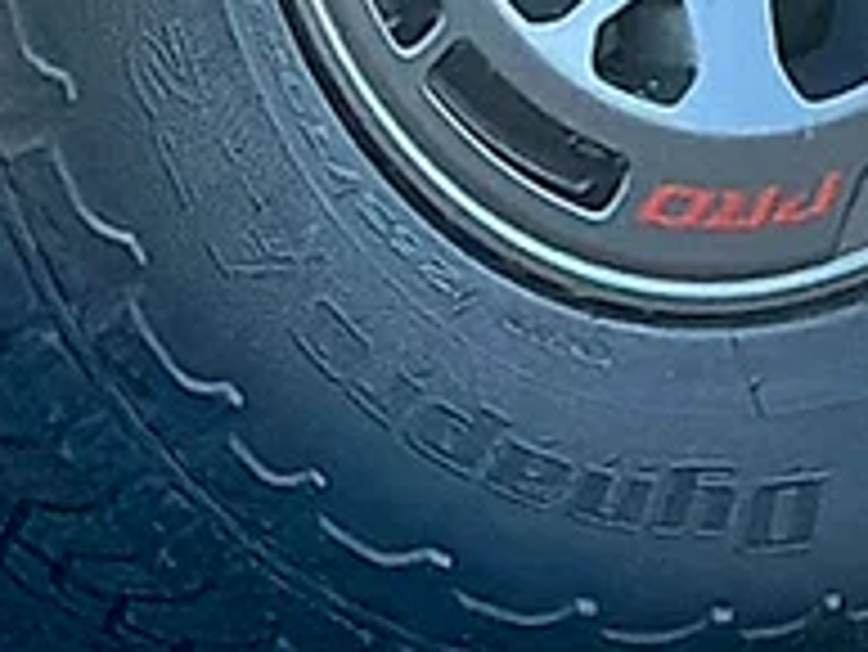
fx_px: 8004
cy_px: -366
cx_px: 1408
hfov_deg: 6.1
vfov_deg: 4.6
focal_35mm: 319
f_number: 1.78
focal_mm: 6.86
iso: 80
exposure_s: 1/1672
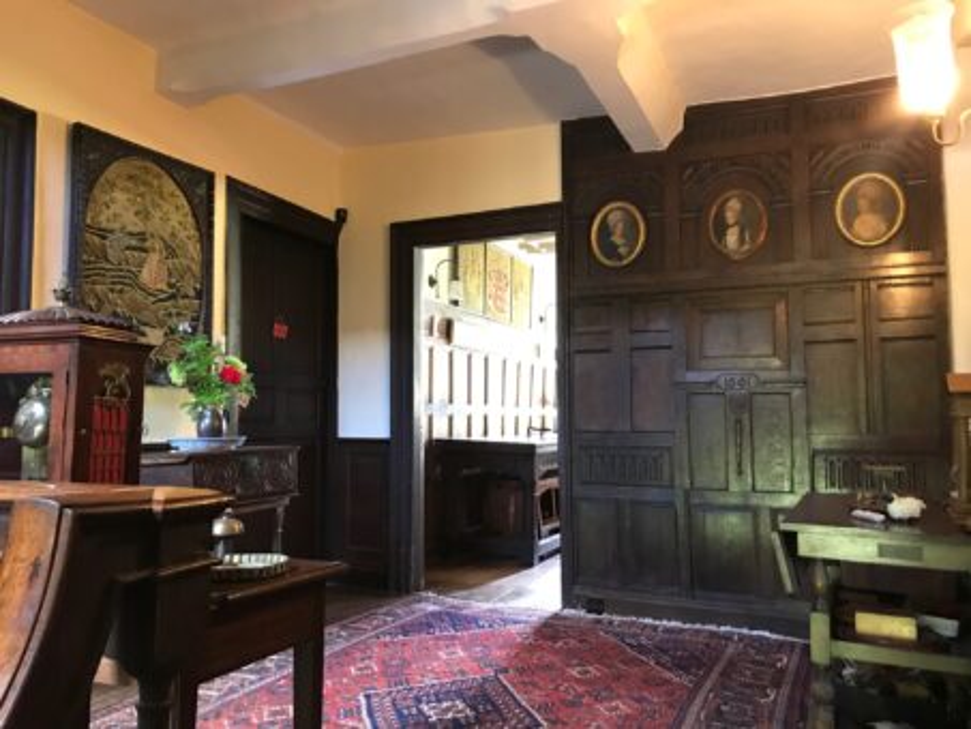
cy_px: 364
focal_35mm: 28
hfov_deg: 63.4
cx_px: 486
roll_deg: +0.1
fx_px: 786
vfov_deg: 49.8
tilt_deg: +6.2
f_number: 1.8
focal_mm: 3.99
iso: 100
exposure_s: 1/10
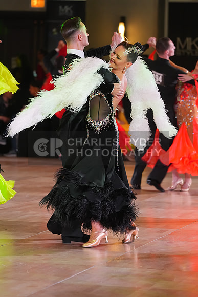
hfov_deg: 7.0
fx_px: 1608
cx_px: 99
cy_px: 148
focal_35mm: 195
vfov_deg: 10.5
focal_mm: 195
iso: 3200
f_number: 4.5
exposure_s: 1/250
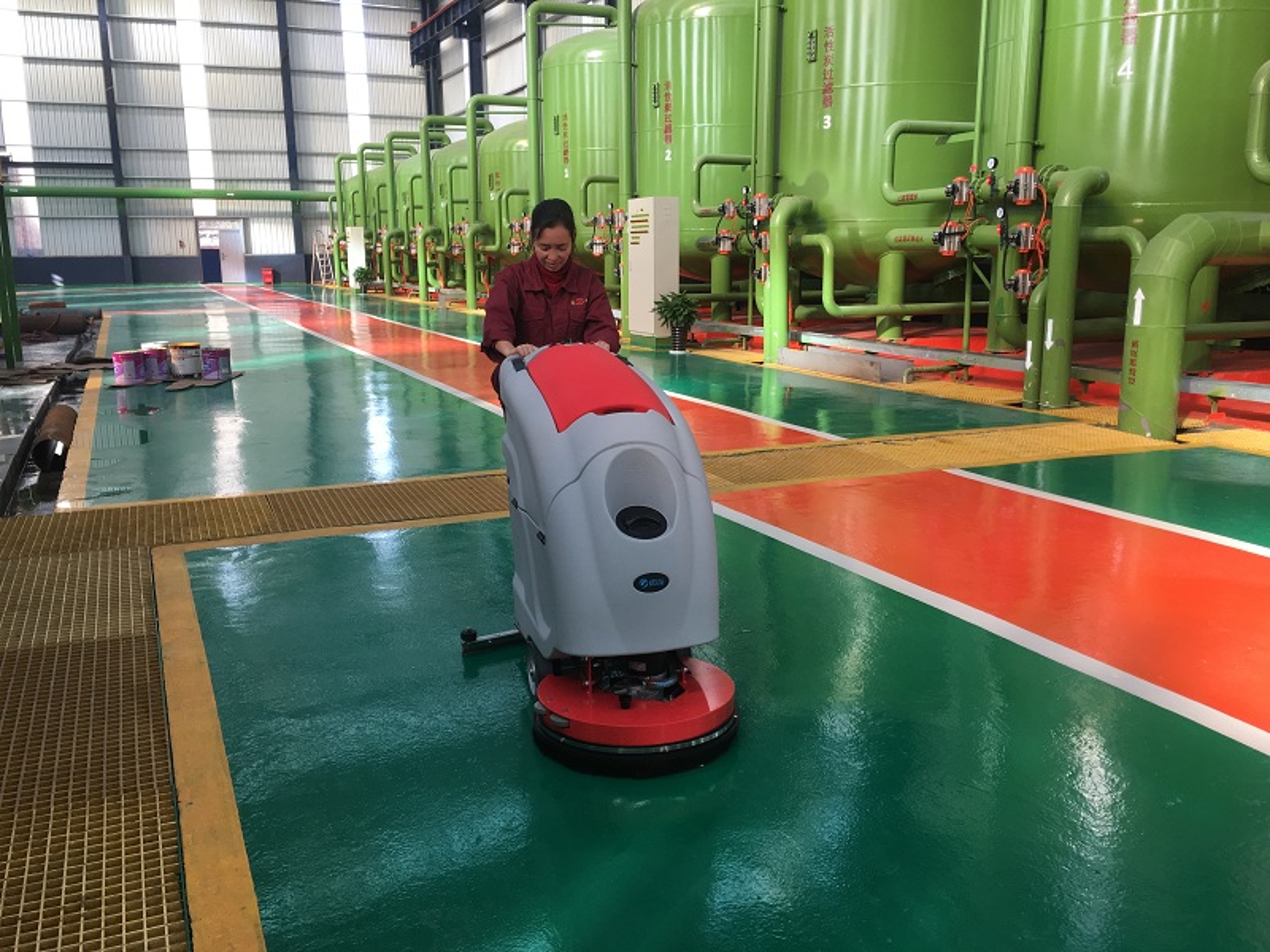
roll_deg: +1.2
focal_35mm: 29
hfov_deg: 61.7
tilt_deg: -12.4
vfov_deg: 48.2
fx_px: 1064
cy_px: 476
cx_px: 635
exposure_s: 1/100
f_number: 2.2
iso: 40
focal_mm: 4.15
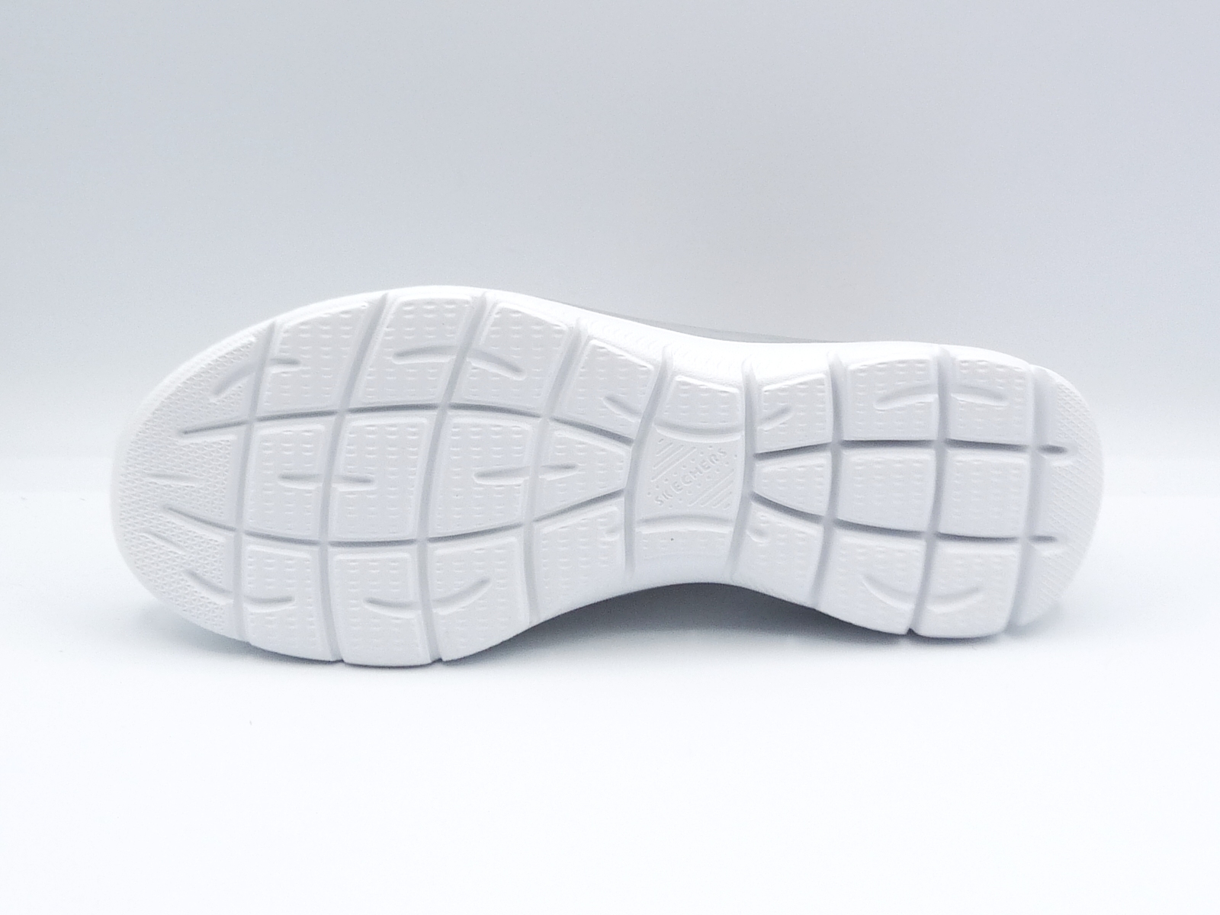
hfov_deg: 33.2
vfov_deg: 25.2
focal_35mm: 58
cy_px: 458
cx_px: 610
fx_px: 2044
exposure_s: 1/200
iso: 100
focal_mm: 5.9
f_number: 4
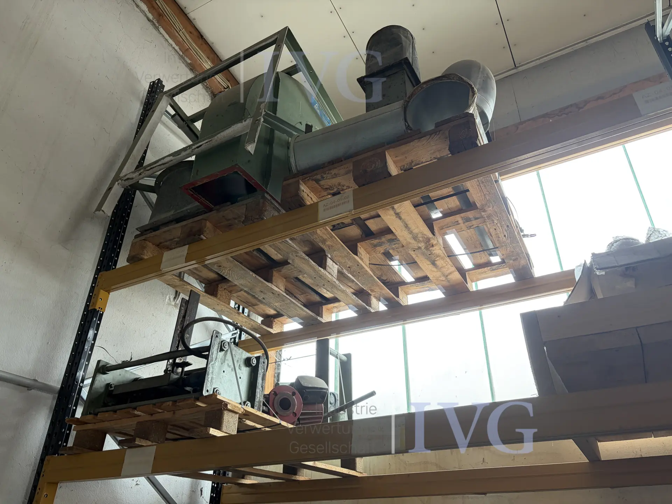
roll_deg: +0.3
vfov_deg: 53.1
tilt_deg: +31.4
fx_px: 505
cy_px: 252
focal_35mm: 26
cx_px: 336
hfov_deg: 67.3
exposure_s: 1/122
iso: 80
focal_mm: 5.96
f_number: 1.6
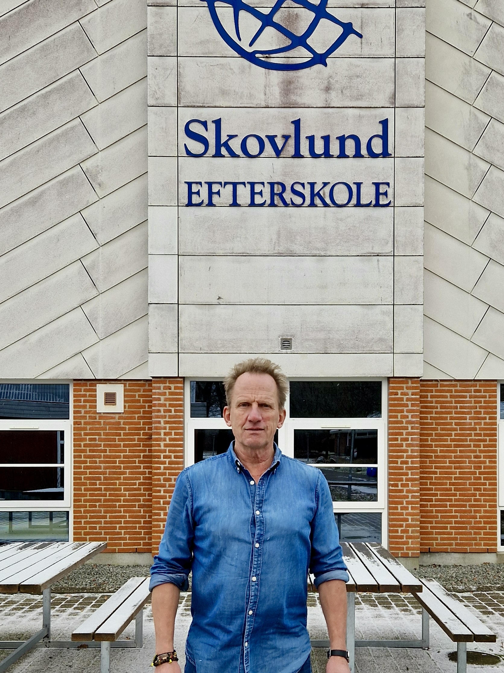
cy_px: 336
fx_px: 446
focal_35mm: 23
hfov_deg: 58.9
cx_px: 252
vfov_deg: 73.9
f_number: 1.8
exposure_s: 1/292
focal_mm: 5.4
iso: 50
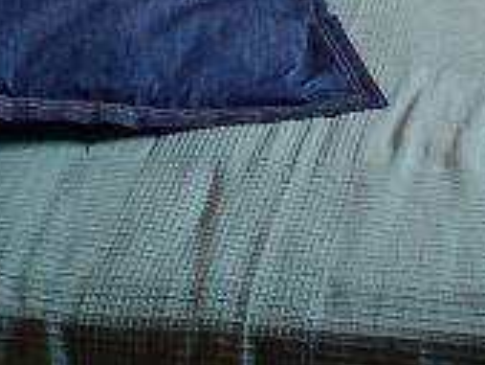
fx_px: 1795
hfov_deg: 15.1
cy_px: -440
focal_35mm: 128
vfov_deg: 10.4
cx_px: 505
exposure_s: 1/33.3
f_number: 2
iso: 193
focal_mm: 3.54
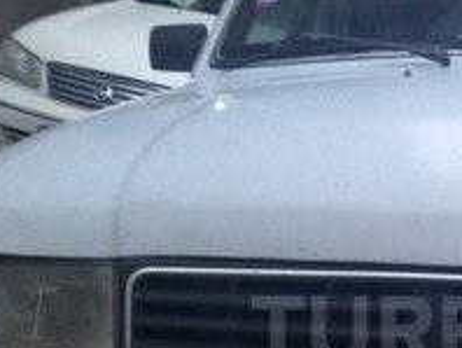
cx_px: 490
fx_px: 1470
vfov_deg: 13.3
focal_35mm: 110
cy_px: 330
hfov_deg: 17.3
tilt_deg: -12.7
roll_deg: -7.1
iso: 125
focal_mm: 4.12
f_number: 2.4
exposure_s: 1/20
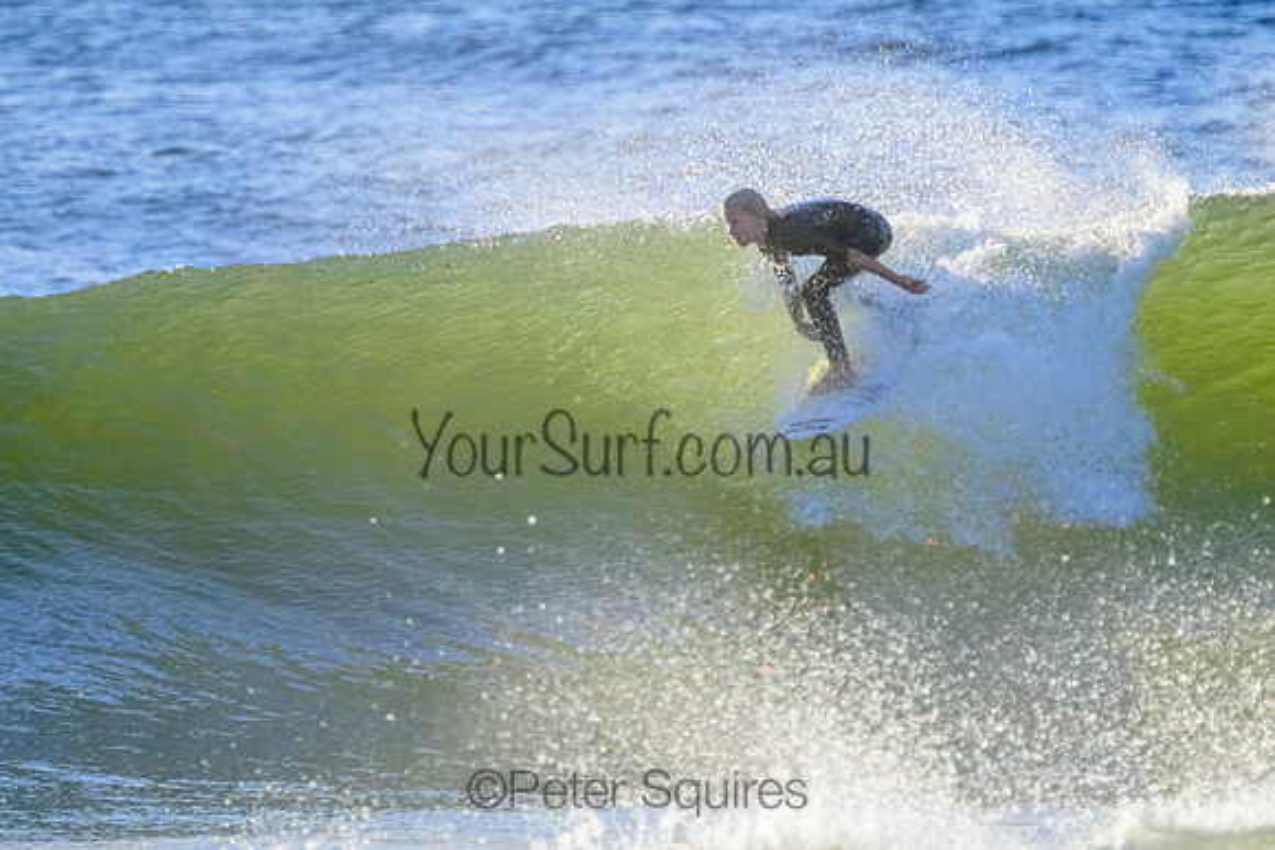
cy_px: 368
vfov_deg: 1.3
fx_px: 38895
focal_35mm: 1098
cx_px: 674
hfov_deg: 1.9
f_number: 11
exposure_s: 1/2000
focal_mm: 800
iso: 1800
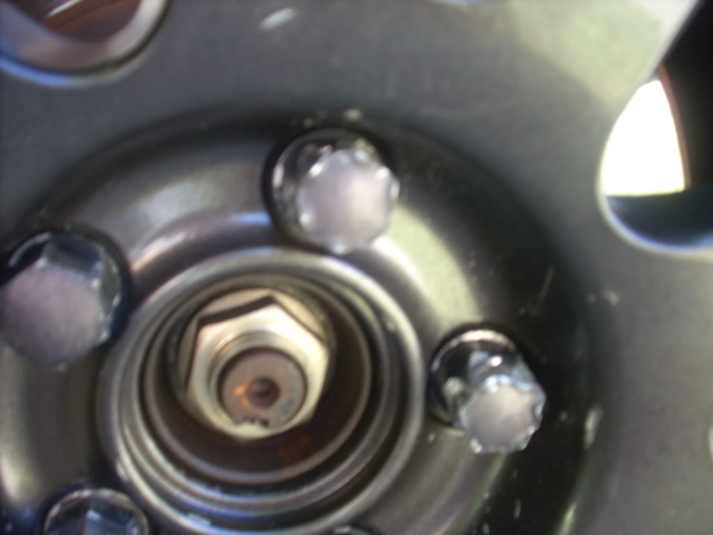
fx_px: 762
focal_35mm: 37
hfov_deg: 50.1
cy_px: 268
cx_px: 356
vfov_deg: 38.7
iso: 124
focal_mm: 6.2
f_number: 2.8
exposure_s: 1/30
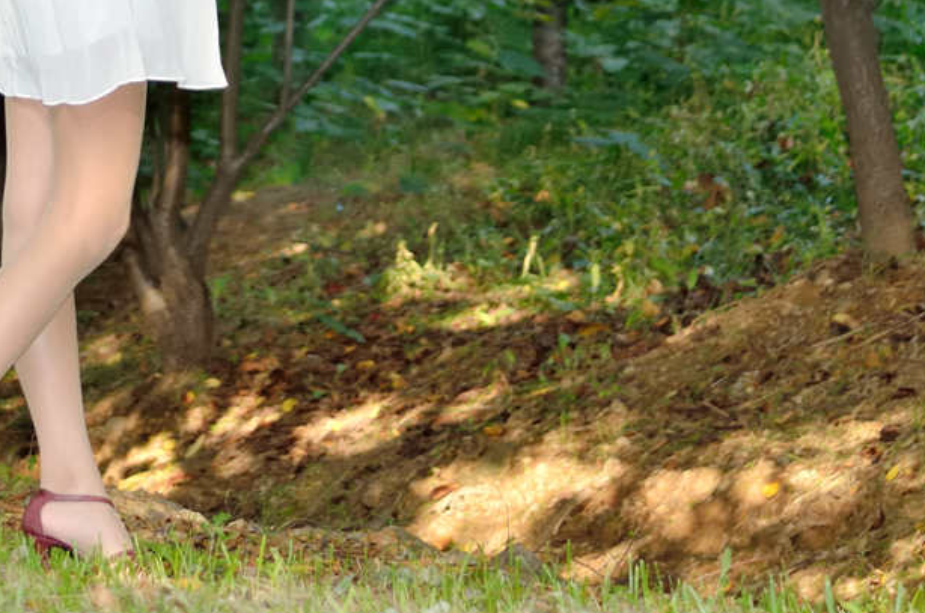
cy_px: -92
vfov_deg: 4.6
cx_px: 223
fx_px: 7673
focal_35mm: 299
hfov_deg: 6.9
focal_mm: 85
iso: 200
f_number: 4.5
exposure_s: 1/160
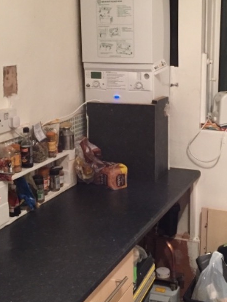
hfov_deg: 25.5
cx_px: 147
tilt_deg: -9.2
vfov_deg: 33.6
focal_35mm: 57
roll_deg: +1.5
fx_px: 499
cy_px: 110
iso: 250
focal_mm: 4.15
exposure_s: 1/25
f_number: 2.2
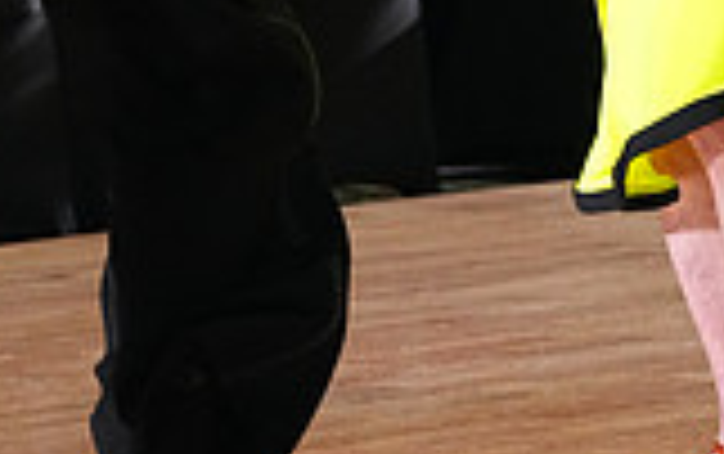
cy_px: -476
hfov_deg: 5.2
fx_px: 7980
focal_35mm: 404
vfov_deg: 3.2
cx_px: 407
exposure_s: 1/320
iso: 6400
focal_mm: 110
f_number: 5.6
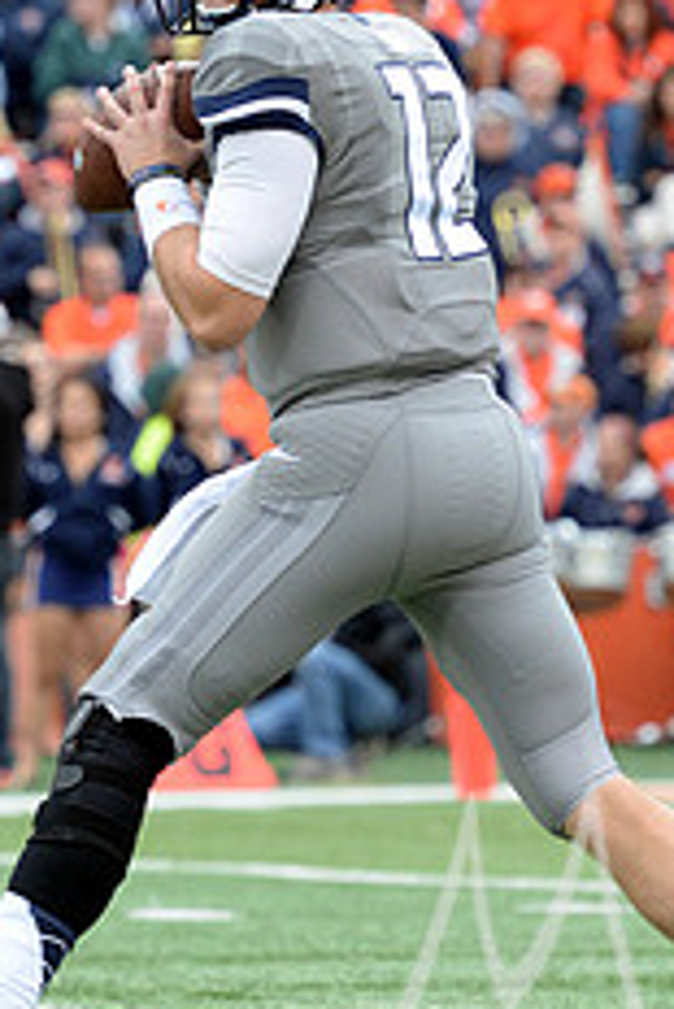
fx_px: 14132
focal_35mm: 504
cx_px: 294
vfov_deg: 4.1
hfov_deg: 2.7
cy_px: 483
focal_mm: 260
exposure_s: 1/640
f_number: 7.1
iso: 1600
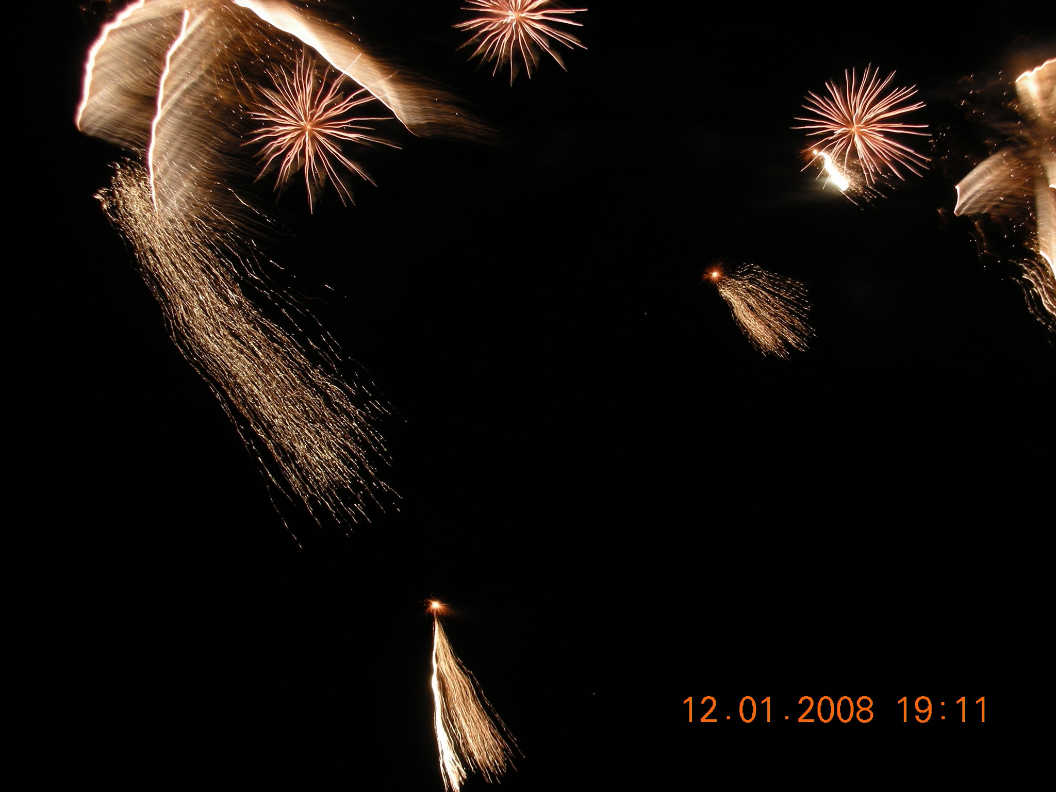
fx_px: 1068
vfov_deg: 40.7
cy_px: 396
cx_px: 528
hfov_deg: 52.6
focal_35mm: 35
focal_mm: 5.8
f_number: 8.5
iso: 50
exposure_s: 4
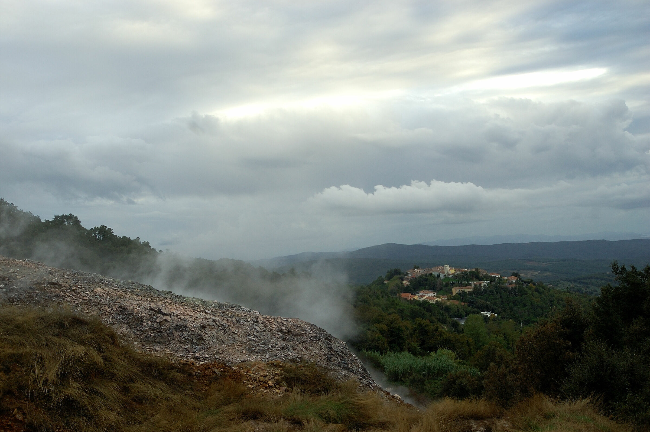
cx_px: 325
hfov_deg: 64.6
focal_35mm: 28
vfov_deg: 45.6
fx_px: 514
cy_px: 216
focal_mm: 19
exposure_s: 1/125
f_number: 6.3
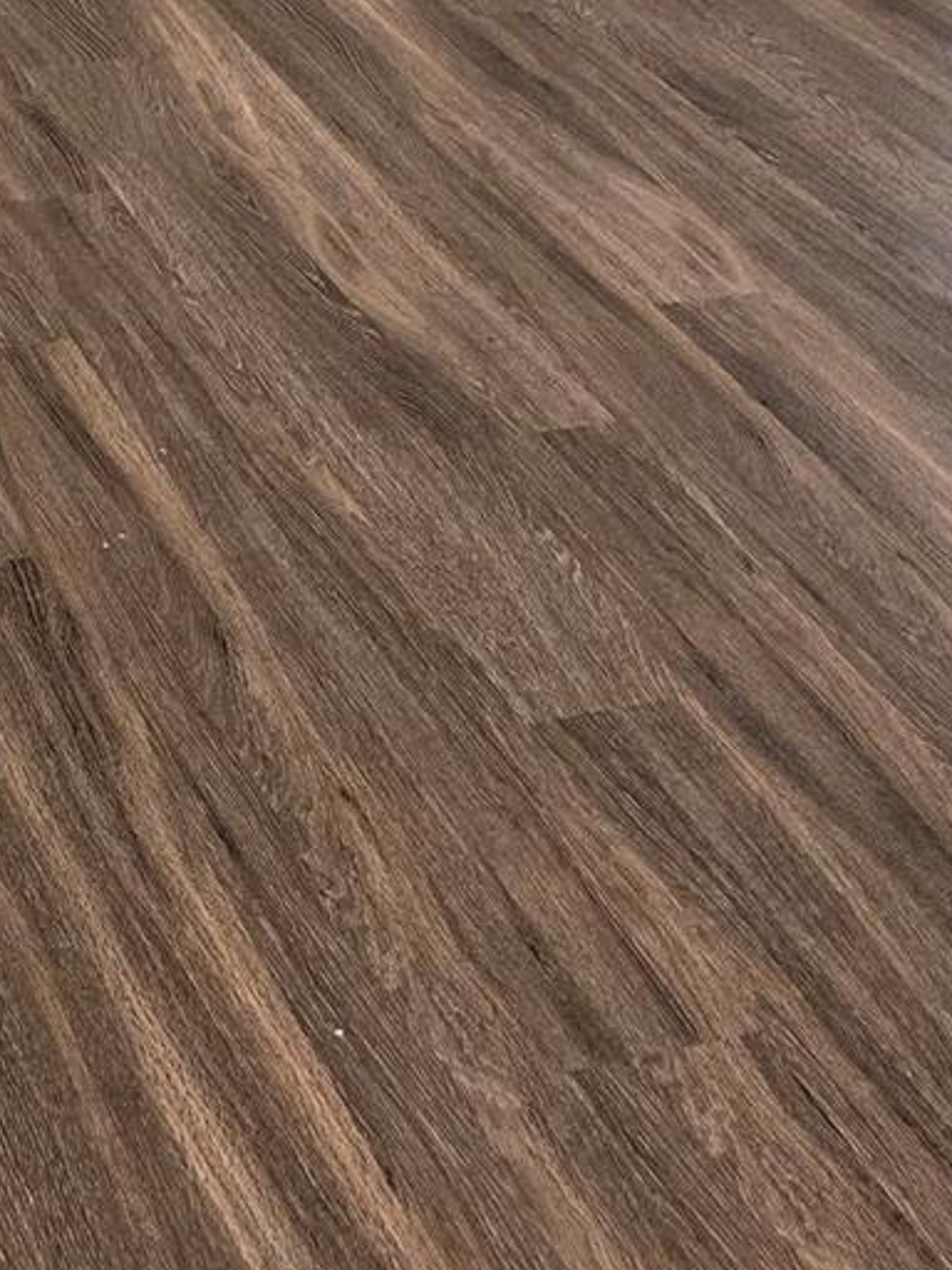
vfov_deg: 26.3
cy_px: -64
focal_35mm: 69
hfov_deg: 20.0
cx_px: -193
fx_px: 2530
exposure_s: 1/120
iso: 400
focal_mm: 6.3
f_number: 1.7
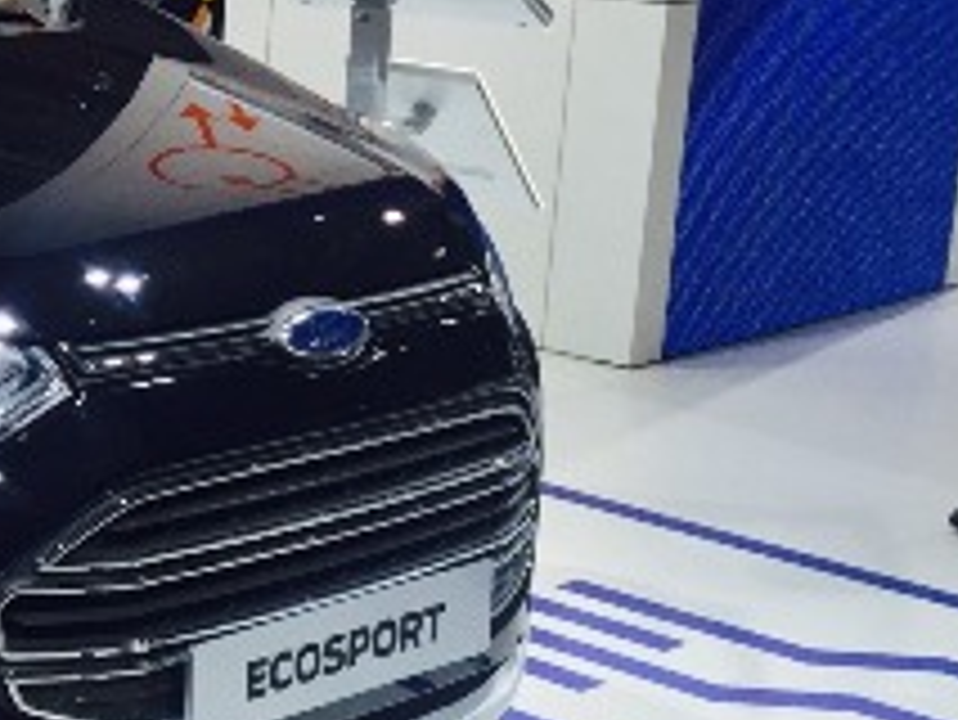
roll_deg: -1.4
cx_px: -432
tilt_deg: -11.4
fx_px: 2409
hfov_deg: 19.8
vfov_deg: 17.0
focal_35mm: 87
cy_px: 279
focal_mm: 4.15
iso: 50
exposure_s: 1/120
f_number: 2.2
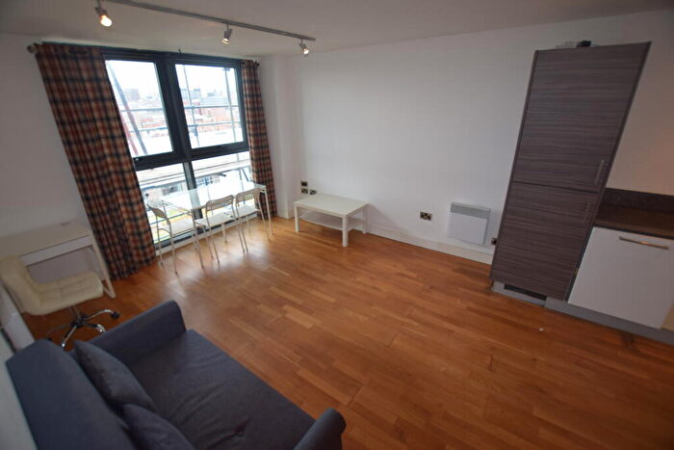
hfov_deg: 100.4
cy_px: 225
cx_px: 337
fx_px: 281
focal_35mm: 15
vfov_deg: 77.4
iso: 320
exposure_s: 1/200
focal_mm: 10
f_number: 3.5
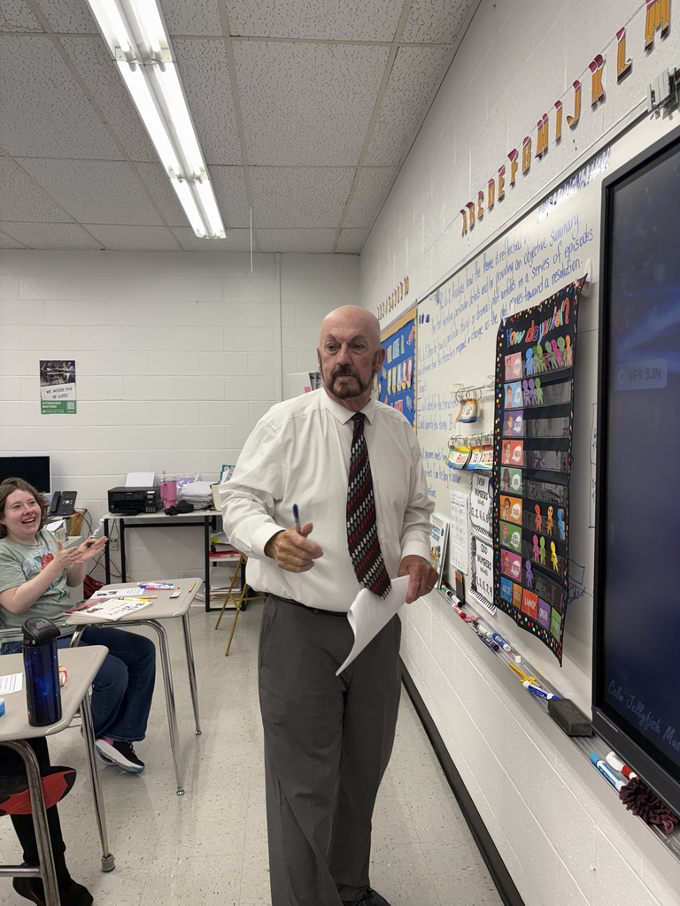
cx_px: 340
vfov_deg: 67.3
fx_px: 681
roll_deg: -0.2
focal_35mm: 26
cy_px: 453
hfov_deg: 53.1
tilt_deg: -2.7
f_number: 1.6
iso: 64
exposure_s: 1/120
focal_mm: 5.96
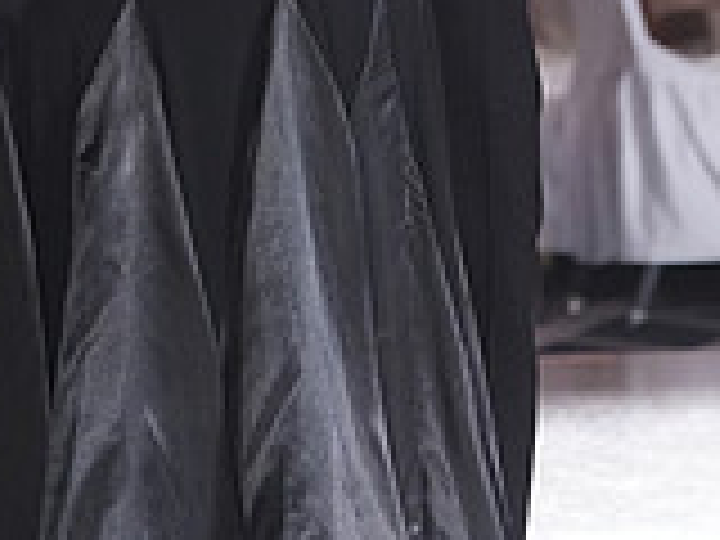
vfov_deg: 3.6
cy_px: -302
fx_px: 8465
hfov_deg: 4.9
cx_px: 263
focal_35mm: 407
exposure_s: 1/400
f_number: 4
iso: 2500
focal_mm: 117
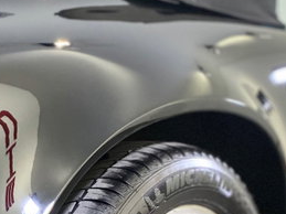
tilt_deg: -6.5
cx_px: -17
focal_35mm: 77
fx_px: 636
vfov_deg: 18.7
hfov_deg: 24.0
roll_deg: +0.2
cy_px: 204
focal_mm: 4.25
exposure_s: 1/30
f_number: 1.8
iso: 800
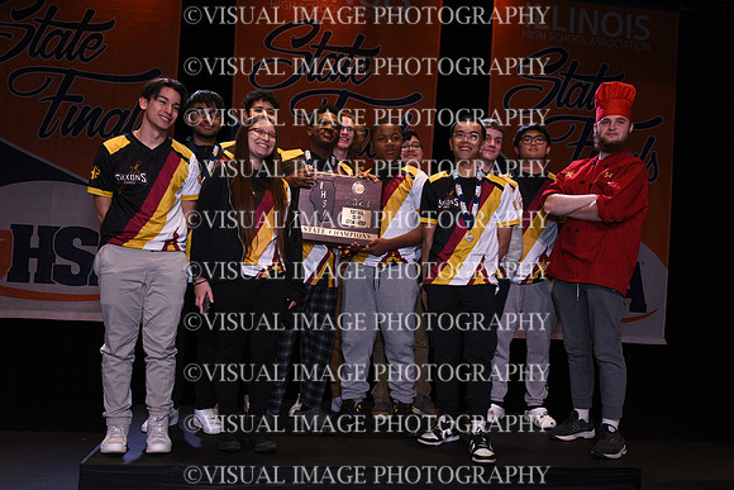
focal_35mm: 32
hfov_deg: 58.7
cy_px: 245
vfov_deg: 41.1
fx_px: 653
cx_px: 367
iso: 800
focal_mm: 32
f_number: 9
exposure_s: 1/125
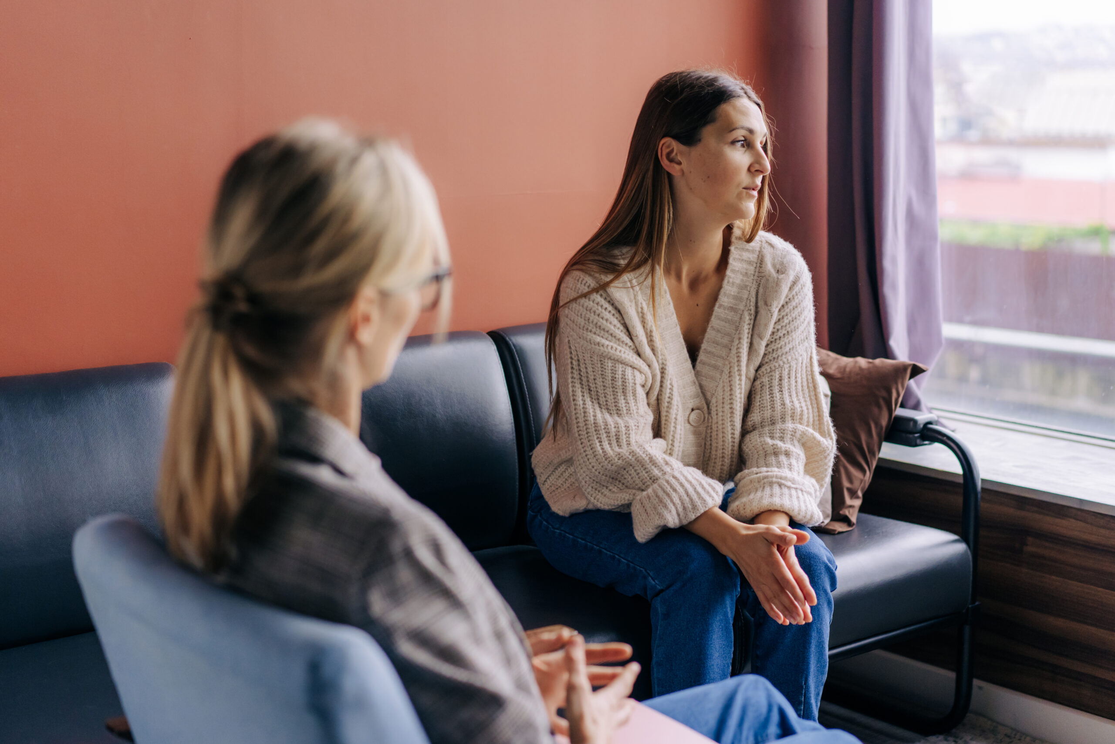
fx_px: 1703
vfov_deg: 24.6
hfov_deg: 36.2
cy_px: 372
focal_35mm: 55
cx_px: 558
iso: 1000
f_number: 2.5
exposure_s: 1/250
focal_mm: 55
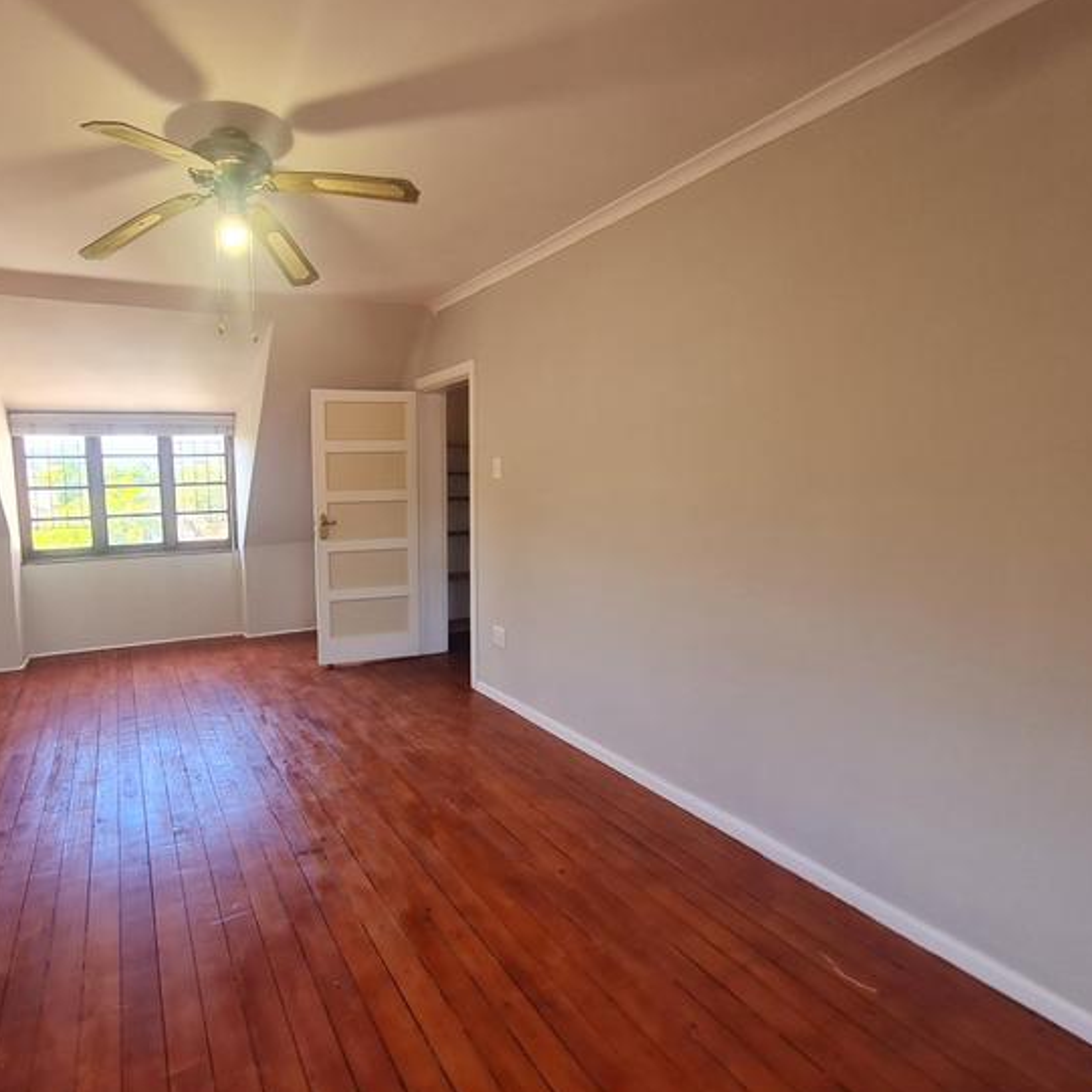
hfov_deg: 81.5
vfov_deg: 83.9
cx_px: 375
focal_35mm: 17
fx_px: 607
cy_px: 561
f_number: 2.2
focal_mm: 1.74
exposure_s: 1/50
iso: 80
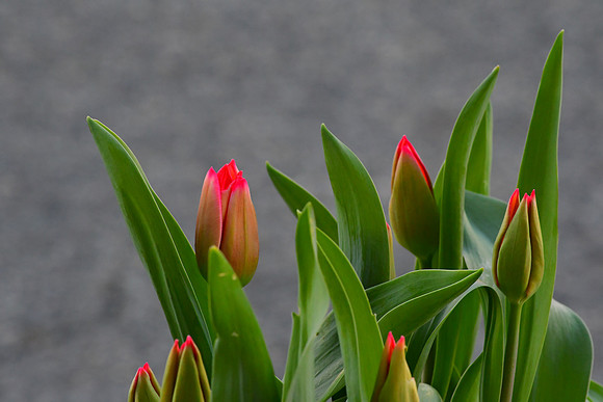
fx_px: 3887
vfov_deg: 5.9
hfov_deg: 8.9
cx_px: 302
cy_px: 201
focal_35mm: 232
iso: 2500
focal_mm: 155
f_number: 11
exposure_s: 1/250
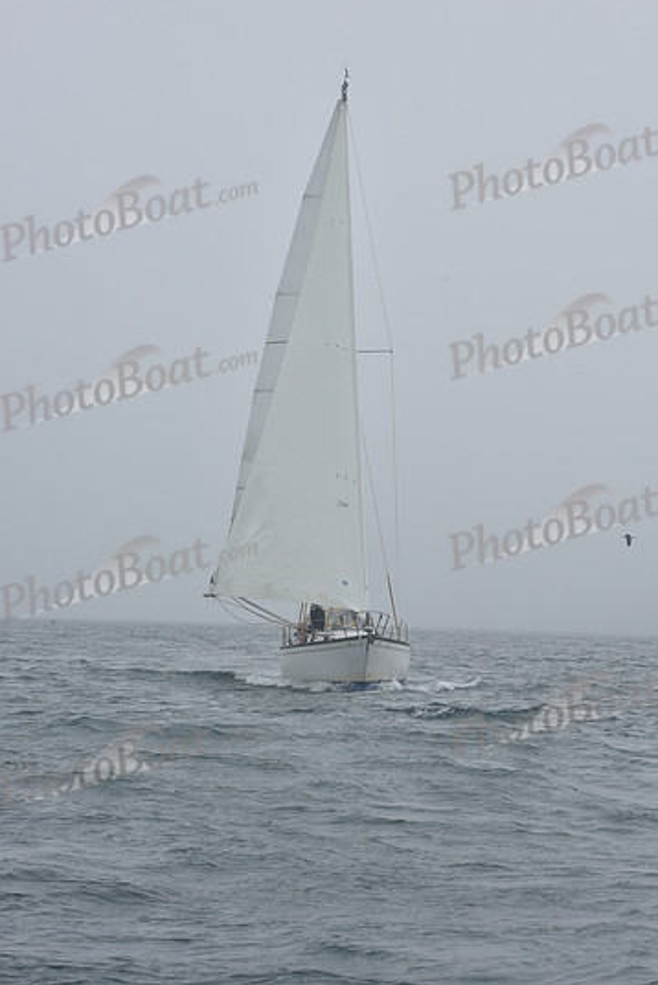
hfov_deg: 12.9
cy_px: 454
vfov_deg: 19.3
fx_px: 2902
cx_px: 354
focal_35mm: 106
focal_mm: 98
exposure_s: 1/800
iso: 250
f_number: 11
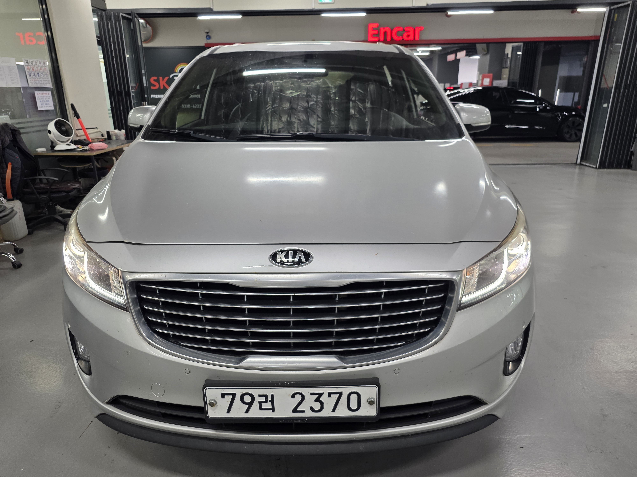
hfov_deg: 73.9
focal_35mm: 23
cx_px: 318
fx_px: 423
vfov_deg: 58.9
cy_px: 238
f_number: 1.7
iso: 160
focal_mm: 6.25
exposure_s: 1/120
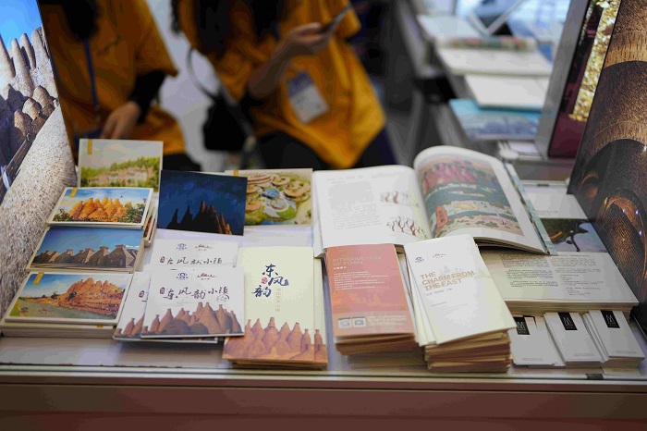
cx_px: 324
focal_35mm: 35
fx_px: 629
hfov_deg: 54.5
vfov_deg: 37.8
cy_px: 216
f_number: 1.2
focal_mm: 35
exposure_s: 1/125
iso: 100
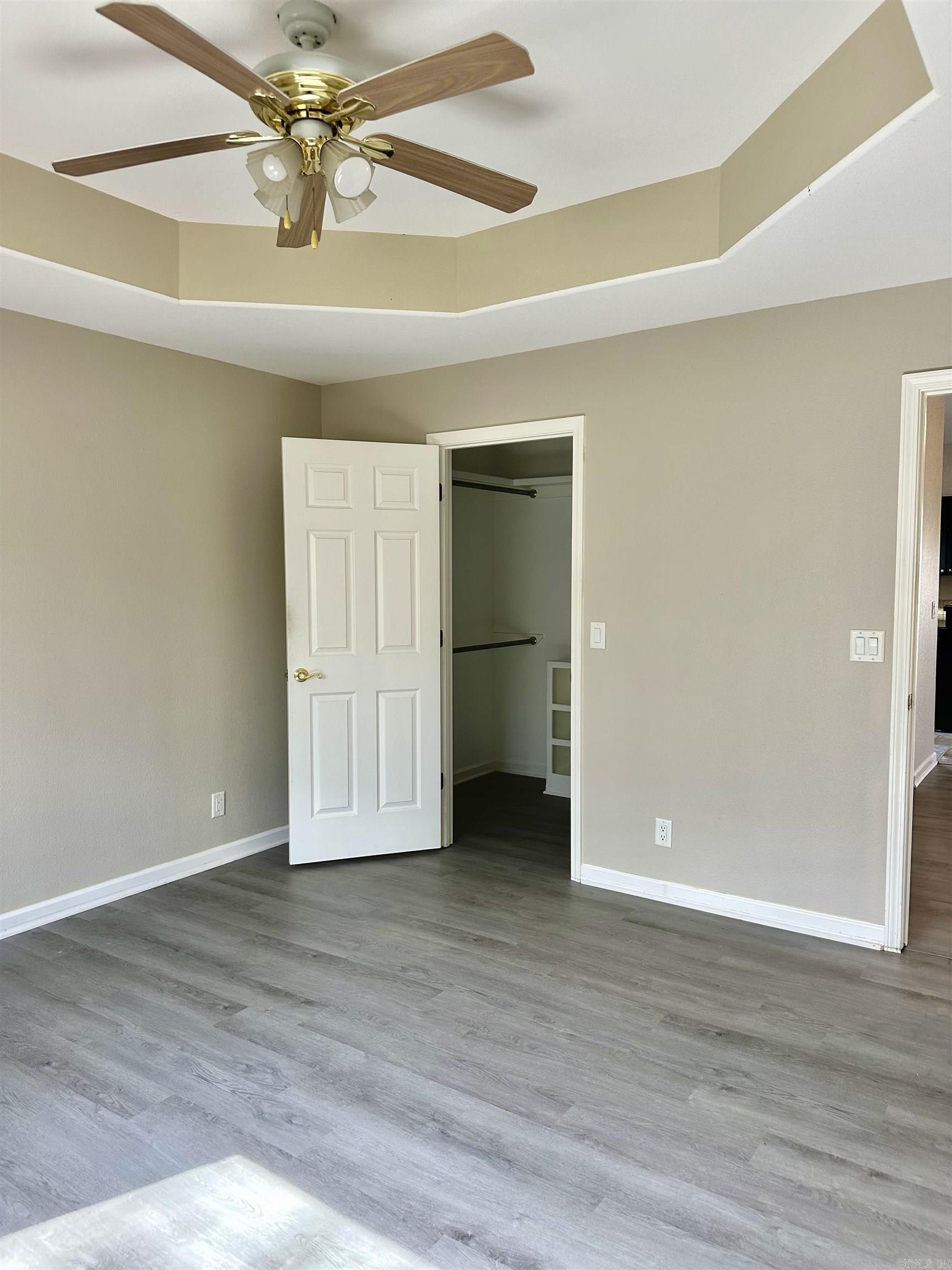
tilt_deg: -4.0
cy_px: 635
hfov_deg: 56.8
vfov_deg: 71.6
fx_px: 880
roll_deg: -0.7
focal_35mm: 24
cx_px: 476
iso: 160
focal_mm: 6.86
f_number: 1.78
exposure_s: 1/120
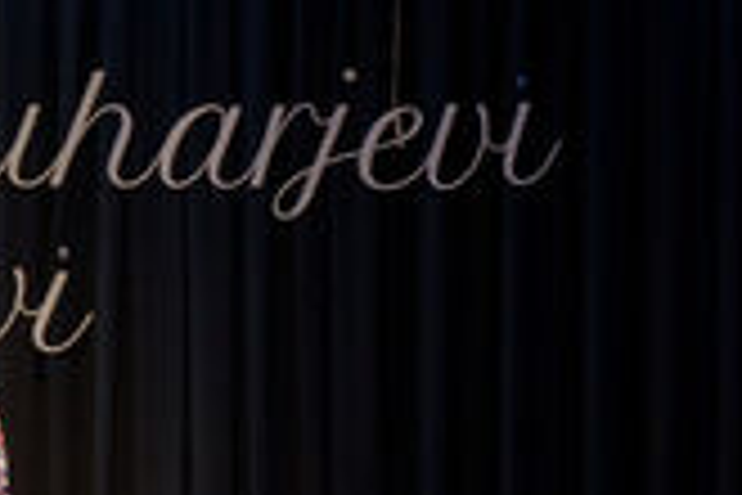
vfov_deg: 4.4
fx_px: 6471
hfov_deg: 6.5
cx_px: -90
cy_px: 482
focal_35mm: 314
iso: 1250
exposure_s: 1/250
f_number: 3.5
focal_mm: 115
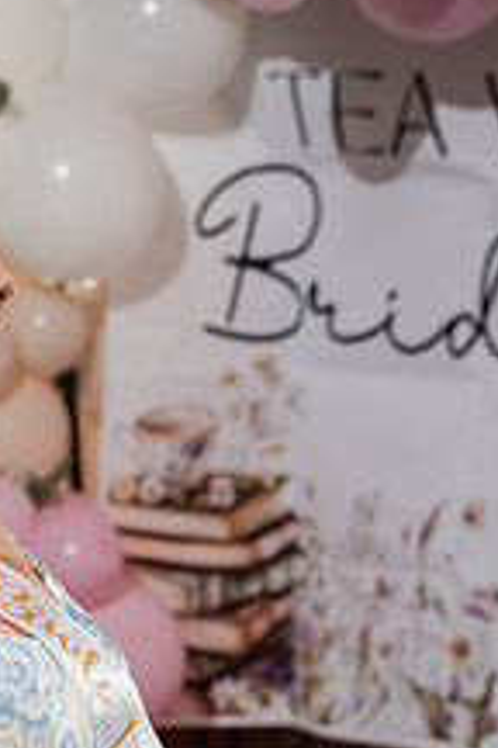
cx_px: 62
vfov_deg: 10.7
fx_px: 3984
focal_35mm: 192
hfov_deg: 7.1
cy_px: 613
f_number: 4
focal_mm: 92
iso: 1000
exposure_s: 1/250
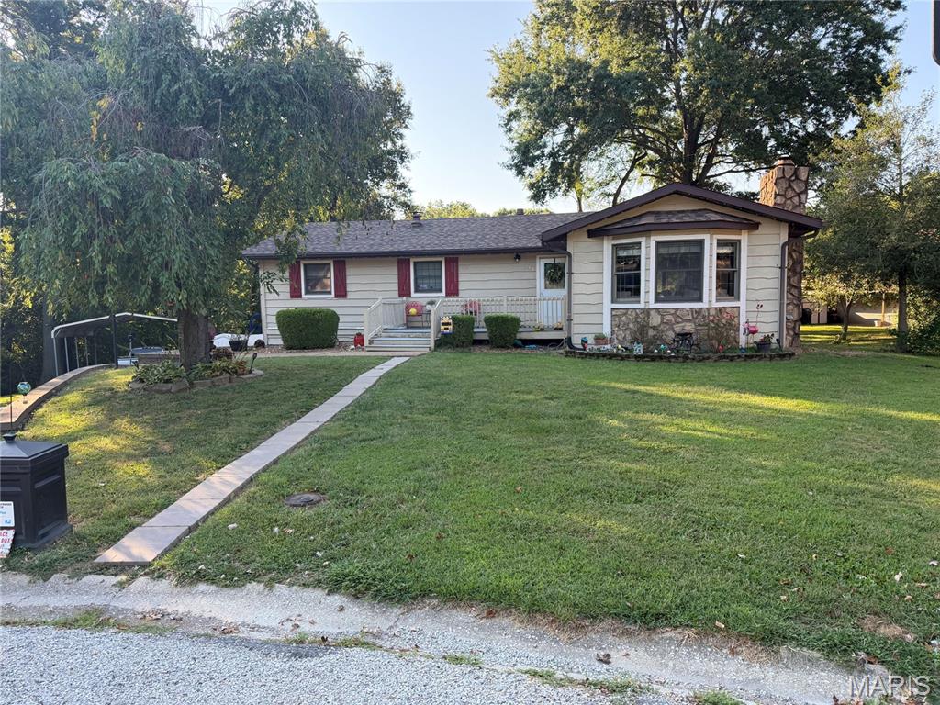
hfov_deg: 71.6
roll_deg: +1.6
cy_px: 352
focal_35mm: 24
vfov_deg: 56.8
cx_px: 470
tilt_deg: -4.9
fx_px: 652
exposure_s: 1/708
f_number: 1.78
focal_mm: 6.76
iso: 100
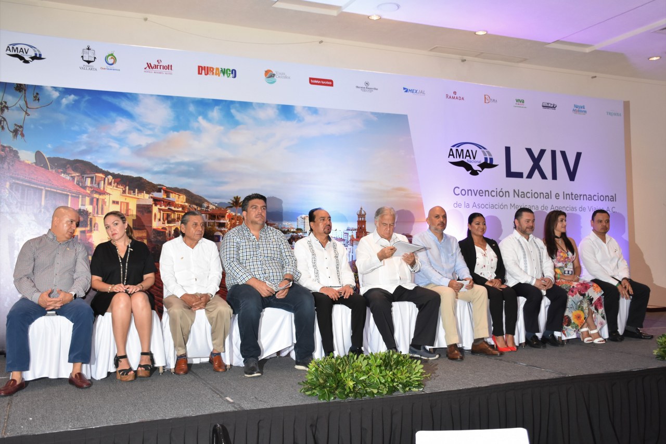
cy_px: 222
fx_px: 638
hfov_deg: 55.1
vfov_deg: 38.4
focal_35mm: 34
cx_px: 333
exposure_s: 1/60
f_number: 3.8
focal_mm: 23
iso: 800
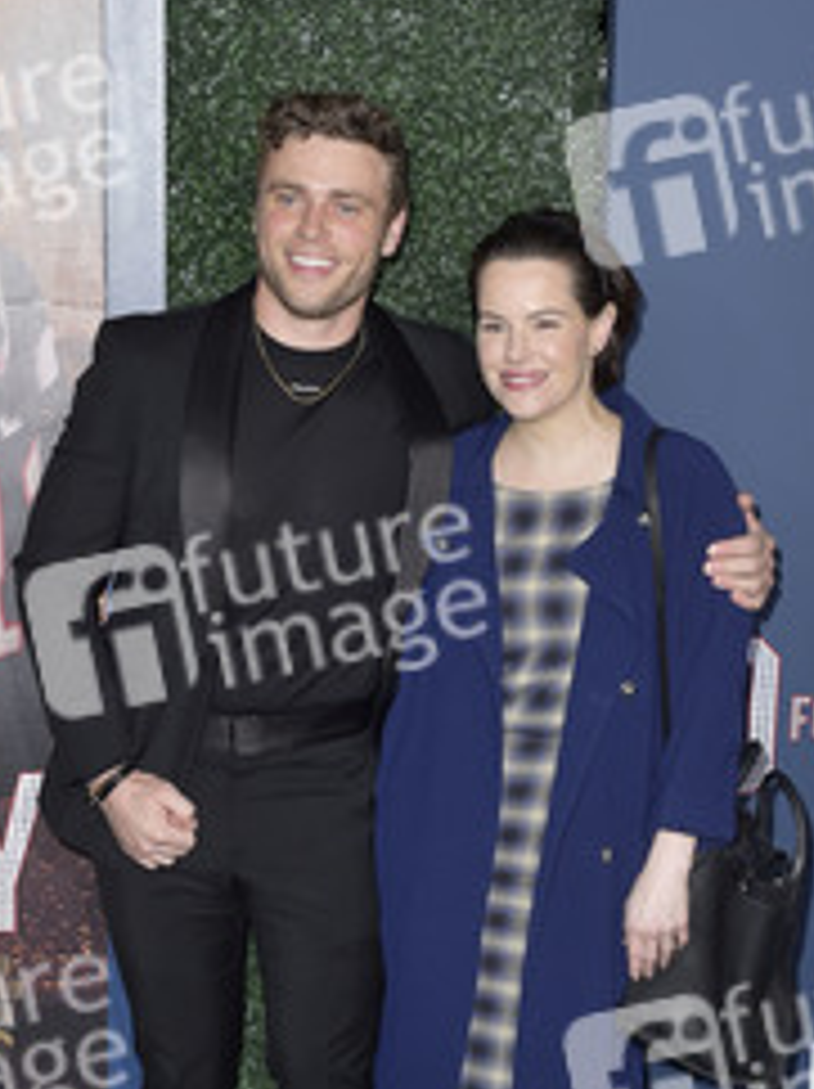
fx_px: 2199
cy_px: 837
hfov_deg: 21.0
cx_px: 389
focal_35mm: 70
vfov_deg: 27.4
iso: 500
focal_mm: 44
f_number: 6.3
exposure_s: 1/250
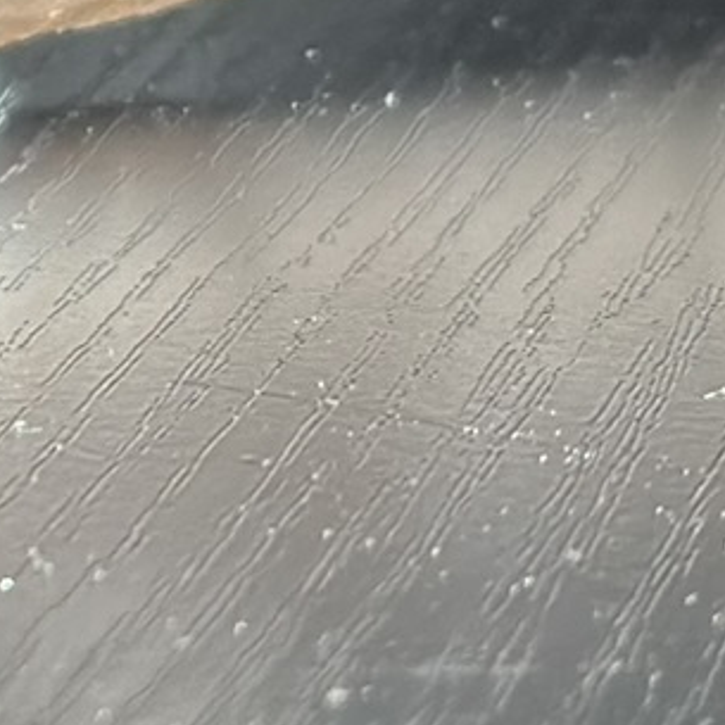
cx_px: -680
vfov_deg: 6.1
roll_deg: +1.9
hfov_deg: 6.0
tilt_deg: -7.2
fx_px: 6753
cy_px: -283
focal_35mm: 285
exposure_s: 1/120
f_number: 1.78
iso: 100
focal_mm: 6.86
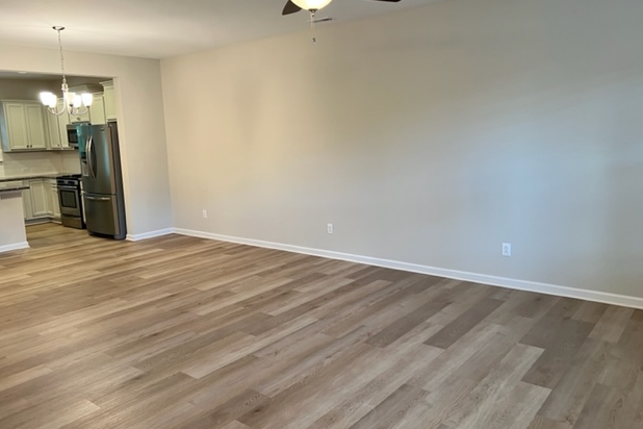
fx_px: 500
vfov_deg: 46.4
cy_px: 202
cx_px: 318
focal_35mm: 28
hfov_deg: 65.5
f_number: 1.5
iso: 80
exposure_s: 1/60
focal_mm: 5.7
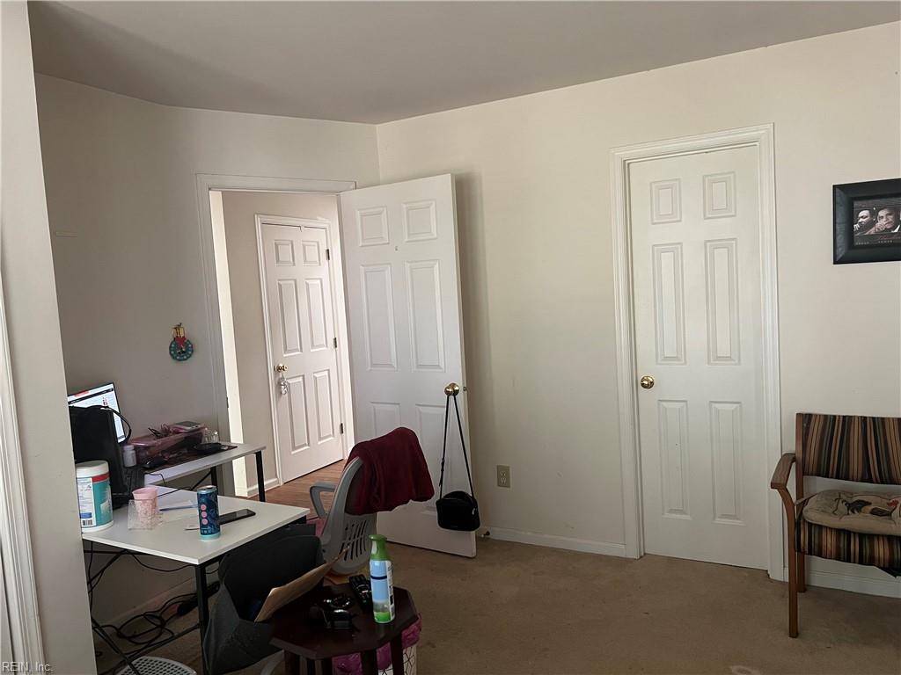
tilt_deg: -4.9
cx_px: 450
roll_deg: +3.4
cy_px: 338
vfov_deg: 53.1
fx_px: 677
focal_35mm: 26
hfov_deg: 67.3
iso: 200
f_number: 1.5
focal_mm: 5.7
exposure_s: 1/60
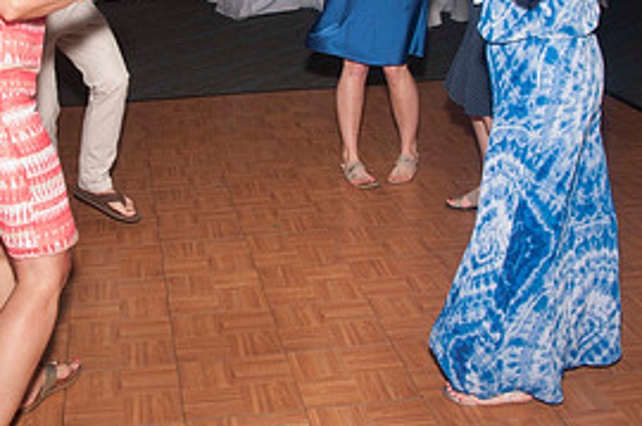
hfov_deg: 34.3
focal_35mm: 58
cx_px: 238
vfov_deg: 22.8
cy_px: 49
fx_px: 1032
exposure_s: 1/60
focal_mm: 18
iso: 400
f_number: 5.6
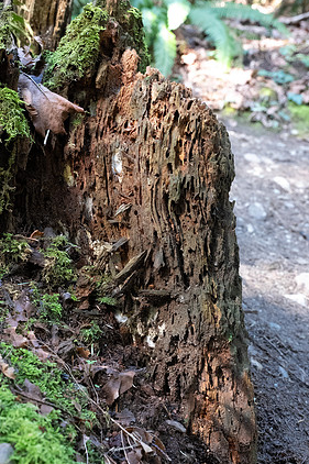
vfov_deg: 41.1
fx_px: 618
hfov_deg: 28.0
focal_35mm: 48
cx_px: 147
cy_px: 233
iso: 4000
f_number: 9
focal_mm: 45
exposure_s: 1/50
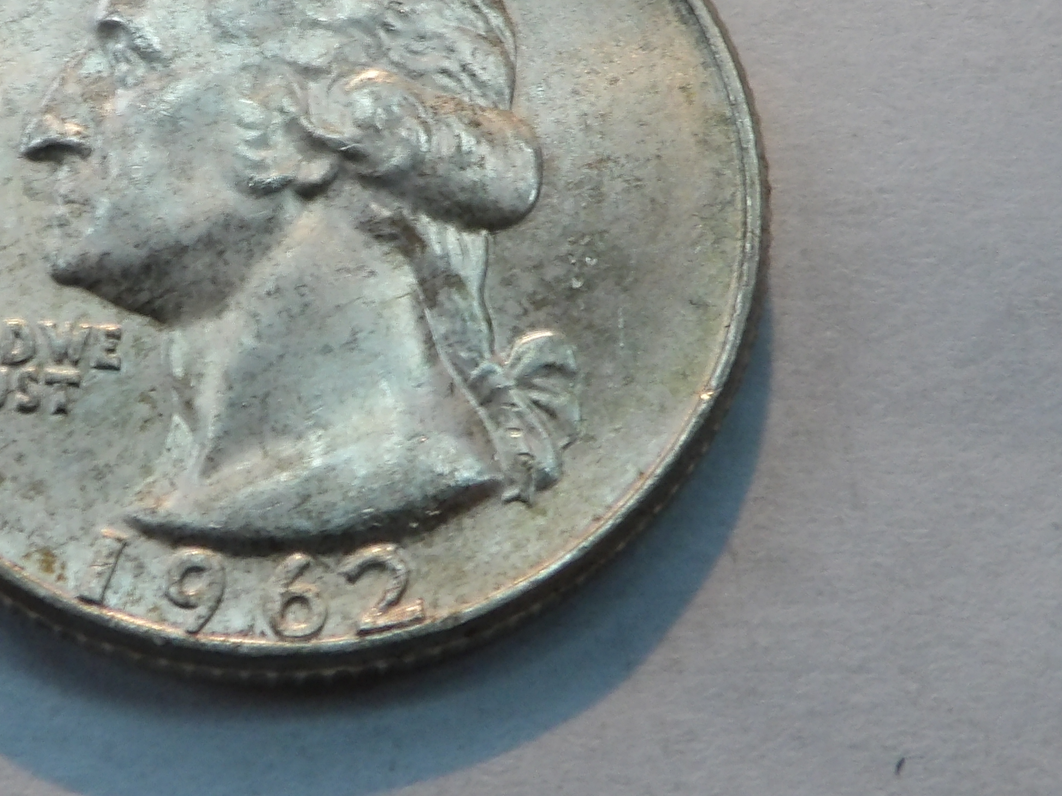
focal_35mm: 112
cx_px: 285
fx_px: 3436
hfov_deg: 17.5
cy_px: 118
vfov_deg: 13.1
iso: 200
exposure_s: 1/18
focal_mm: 7.6
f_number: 4.9
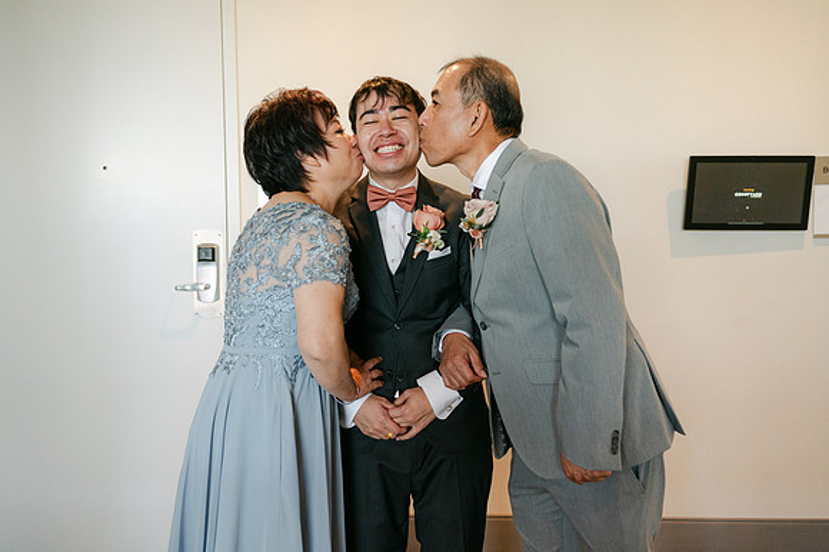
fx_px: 689
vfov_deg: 43.6
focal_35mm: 30
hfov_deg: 62.0
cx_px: 415
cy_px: 267
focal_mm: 28
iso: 1000
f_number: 2.8
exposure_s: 1/250
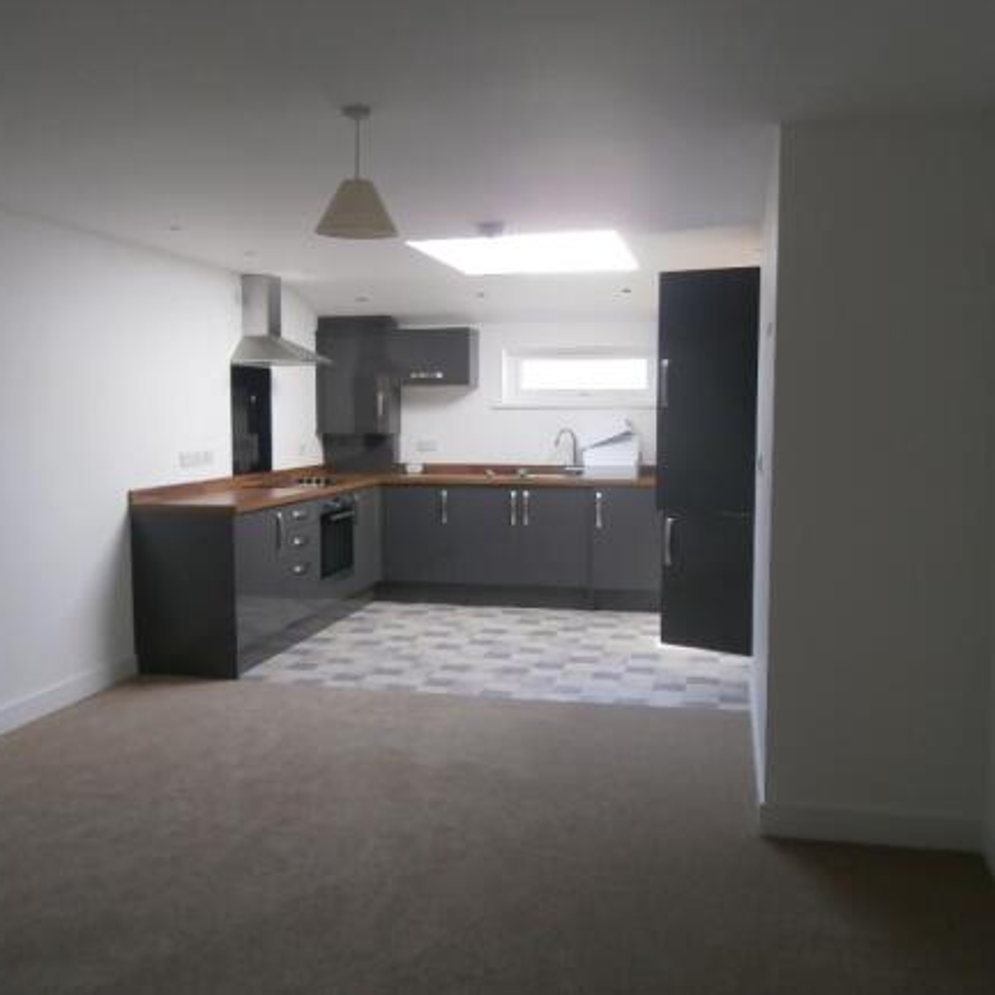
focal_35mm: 31
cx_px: 455
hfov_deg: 52.5
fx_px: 1008
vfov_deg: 52.5
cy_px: 494
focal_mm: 4.7
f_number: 2.8
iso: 80
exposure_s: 1/50
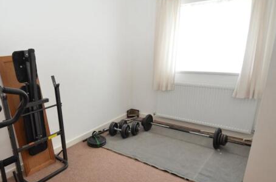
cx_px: 92
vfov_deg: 48.8
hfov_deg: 67.7
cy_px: 115
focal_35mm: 26
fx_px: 199
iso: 640
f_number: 4
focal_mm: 12
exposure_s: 1/60
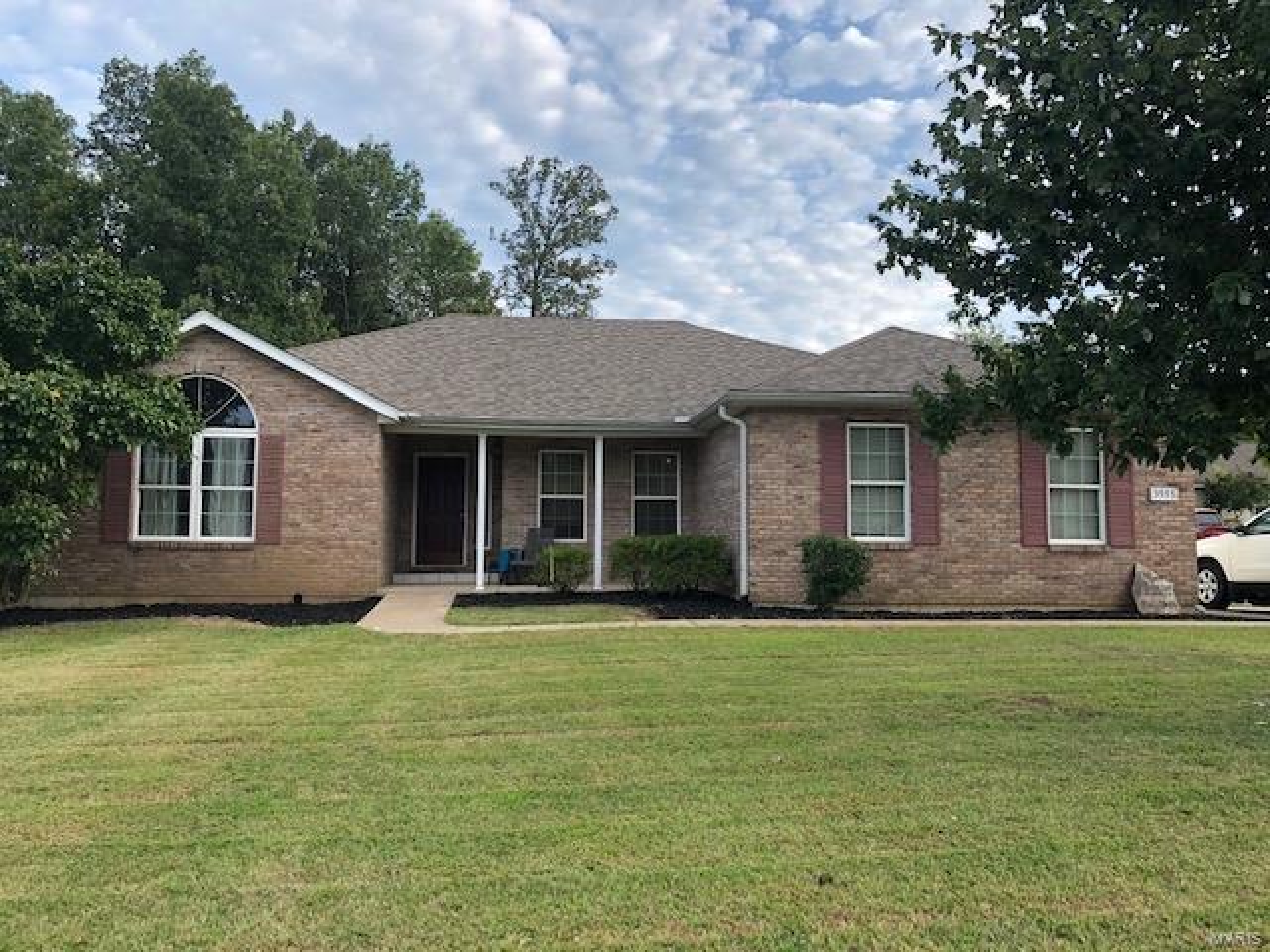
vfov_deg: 49.7
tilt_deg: +4.2
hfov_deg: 63.4
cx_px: 635
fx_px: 1027
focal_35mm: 28
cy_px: 476
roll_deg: +0.1
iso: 20
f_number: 1.8
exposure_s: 1/666
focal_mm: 3.99
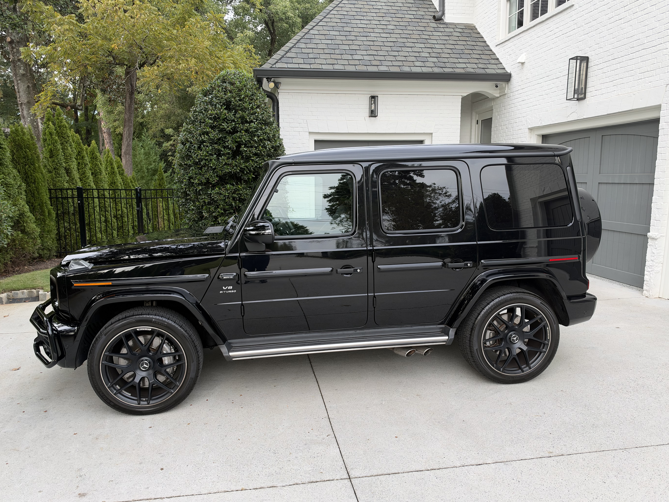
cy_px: 256
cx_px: 323
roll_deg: -0.8
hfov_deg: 69.4
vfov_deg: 54.9
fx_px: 483
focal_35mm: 25
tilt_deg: -5.8
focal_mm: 6.93
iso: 64
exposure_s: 1/455
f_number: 1.8
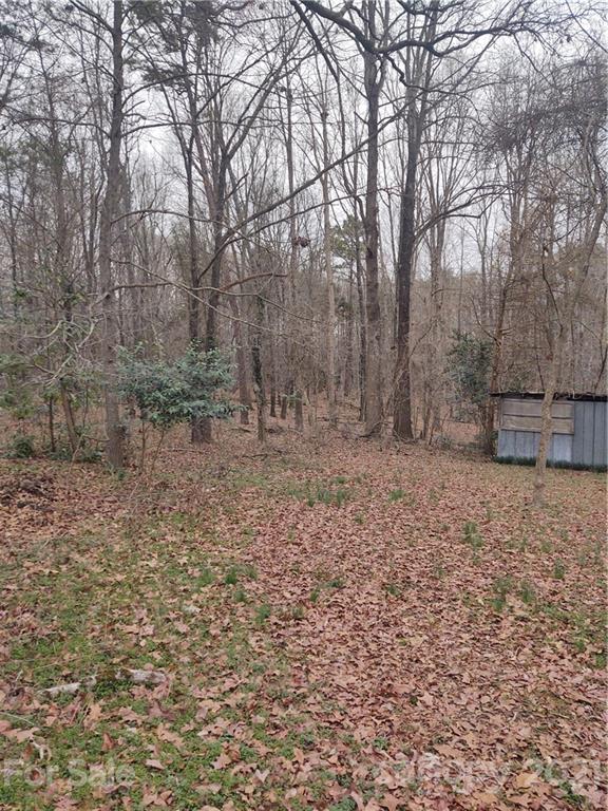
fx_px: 632
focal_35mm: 27
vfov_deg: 65.3
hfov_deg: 51.4
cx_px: 304
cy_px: 406
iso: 100
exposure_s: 1/1408
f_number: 1.7
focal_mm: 4.75
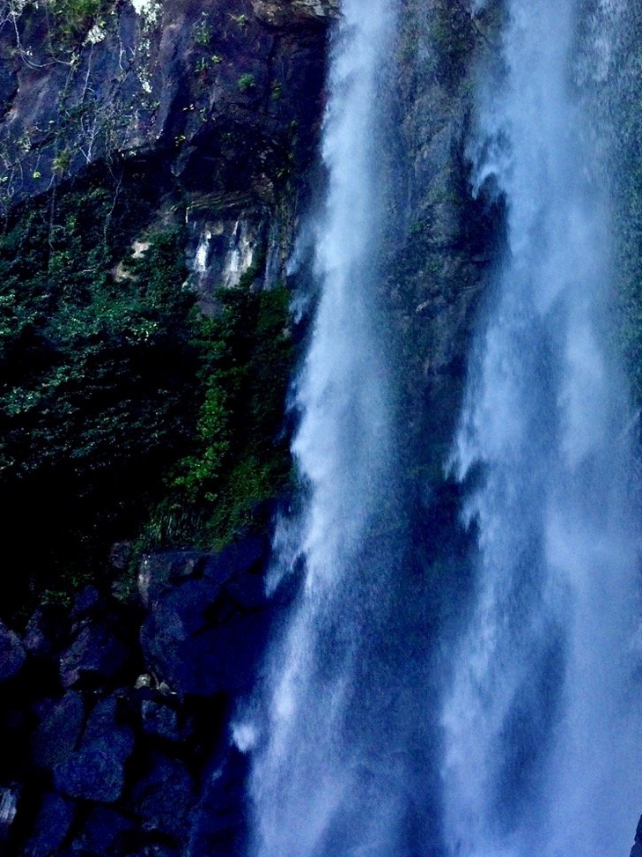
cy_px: 224
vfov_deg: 36.7
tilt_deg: +19.9
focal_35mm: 51
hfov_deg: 28.2
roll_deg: -2.5
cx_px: 466
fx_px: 1262
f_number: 2.4
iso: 25
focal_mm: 3.3
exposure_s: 1/195
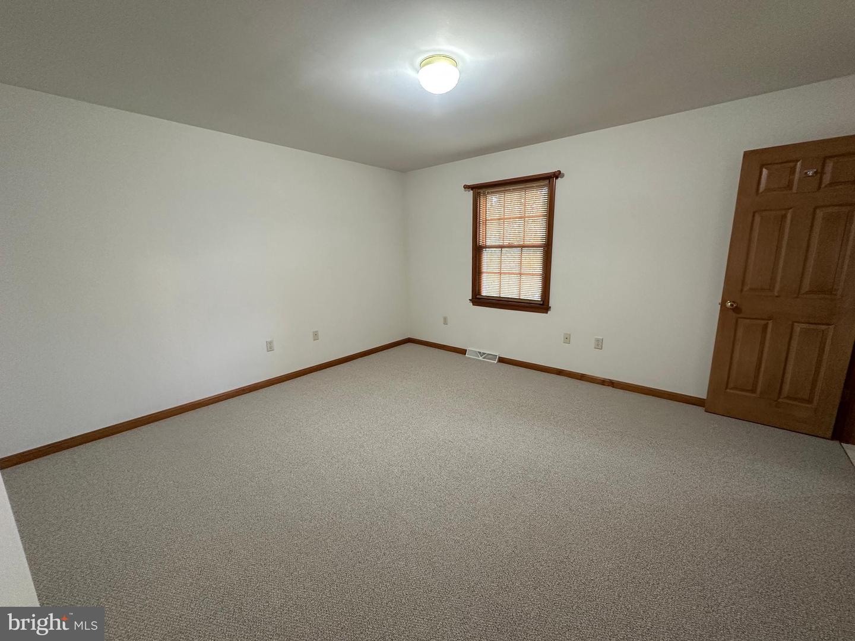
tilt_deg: -11.3
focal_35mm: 14
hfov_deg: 102.1
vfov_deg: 85.7
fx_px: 346
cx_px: 428
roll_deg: +1.1
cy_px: 320
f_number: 2.2
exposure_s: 1/60
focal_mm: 2.22
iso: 320
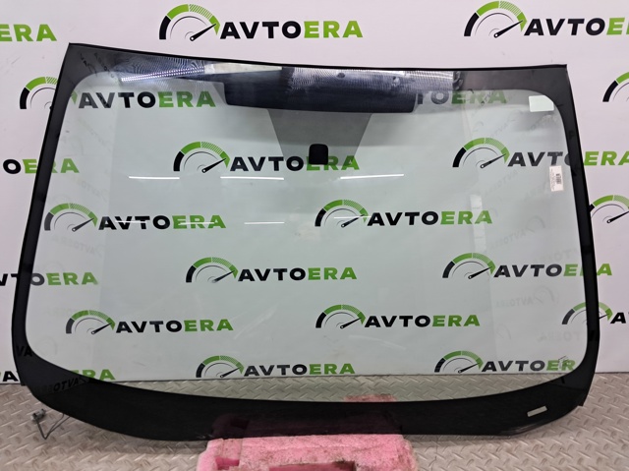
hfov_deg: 65.4
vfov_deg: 51.3
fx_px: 490
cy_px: 236
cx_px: 314
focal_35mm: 27
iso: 80
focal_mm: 4
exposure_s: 1/50
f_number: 1.8
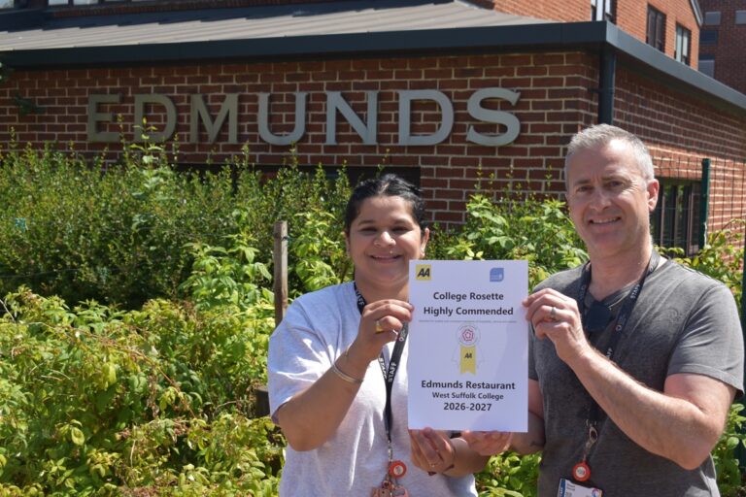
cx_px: 373
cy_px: 248
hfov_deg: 37.9
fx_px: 1088
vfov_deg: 25.8
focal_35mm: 52
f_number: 8
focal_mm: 35
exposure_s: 1/250
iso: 110
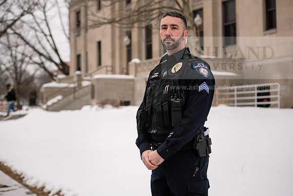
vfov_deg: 19.5
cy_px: 98
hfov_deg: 28.8
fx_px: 570
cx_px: 146
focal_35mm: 70
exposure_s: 1/1000
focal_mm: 70
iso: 100
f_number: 4
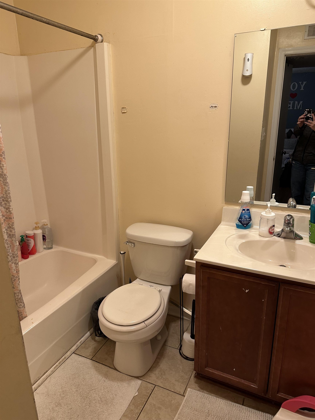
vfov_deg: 71.6
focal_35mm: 24
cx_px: 158
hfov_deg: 56.8
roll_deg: +0.2
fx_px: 291
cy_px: 210
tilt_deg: -17.0
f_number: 1.78
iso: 125
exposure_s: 1/60
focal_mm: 6.86
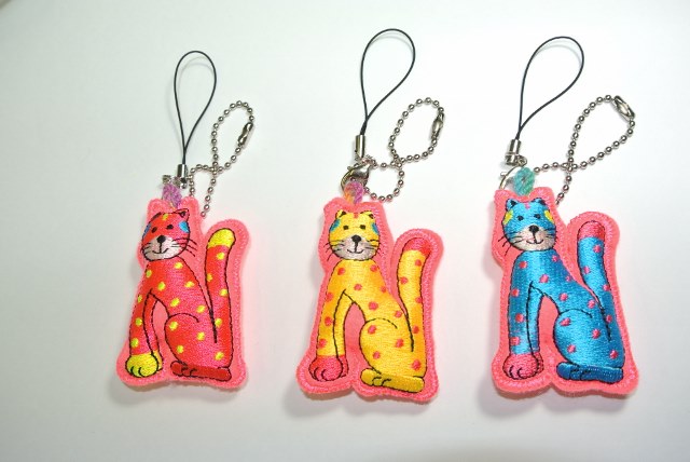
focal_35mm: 34
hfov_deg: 55.8
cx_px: 345
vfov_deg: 39.0
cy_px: 231
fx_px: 652
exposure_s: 1/60
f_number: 5
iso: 100
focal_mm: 12.7
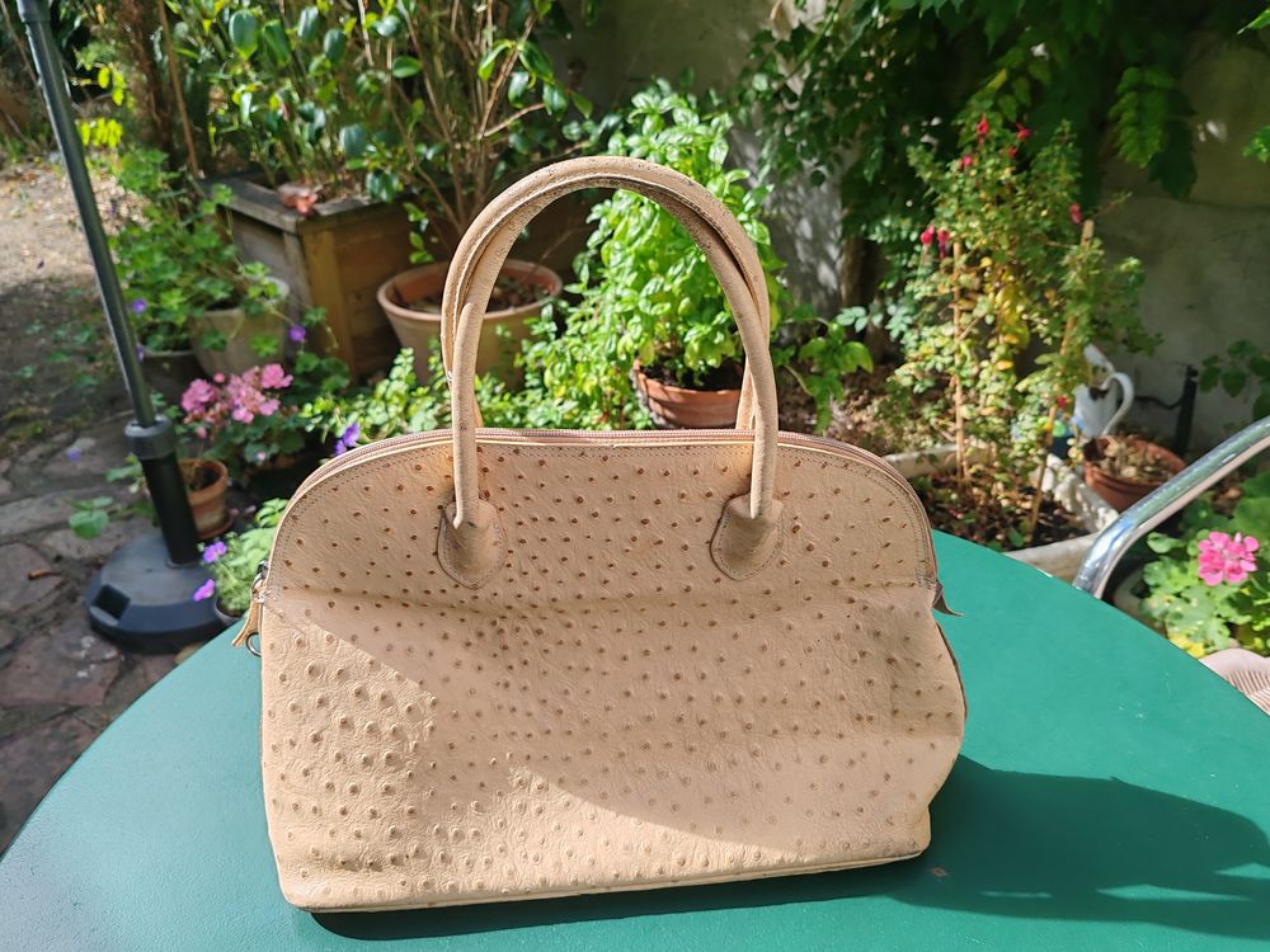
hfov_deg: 65.3
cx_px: 635
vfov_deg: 51.4
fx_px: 991
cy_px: 476
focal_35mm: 27
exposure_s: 1/330
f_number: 1.9
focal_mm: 6.12
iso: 50
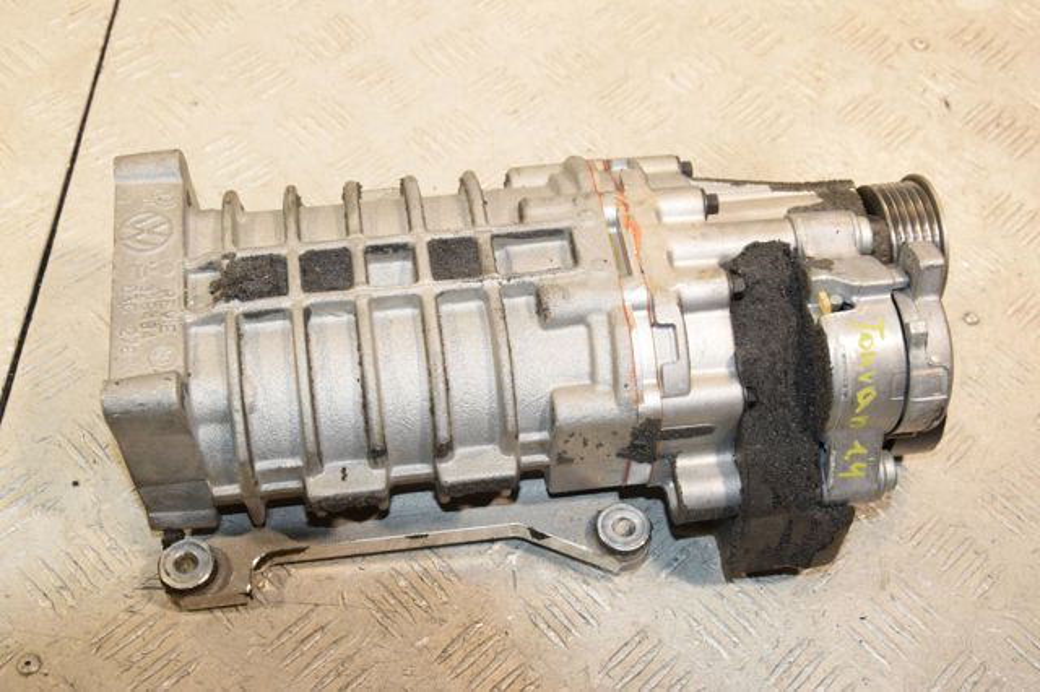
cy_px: 346
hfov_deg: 38.9
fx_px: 1473
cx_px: 520
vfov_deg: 26.5
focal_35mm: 51
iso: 1600
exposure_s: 1/200
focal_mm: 34
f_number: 7.1
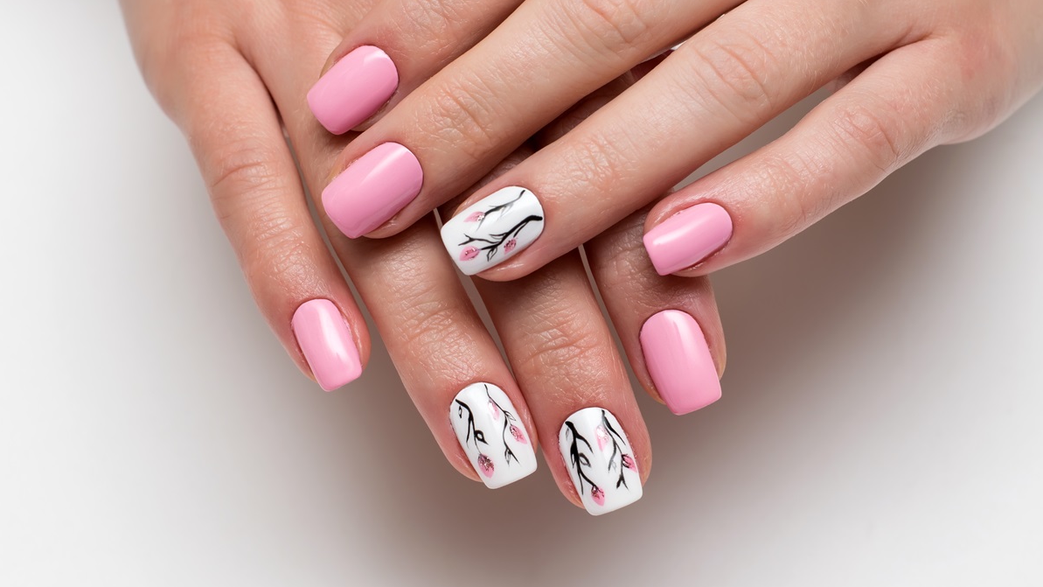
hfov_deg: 26.9
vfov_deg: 15.3
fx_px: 2185
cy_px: 285
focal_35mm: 79
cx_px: 520
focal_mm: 50
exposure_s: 1/160
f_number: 10
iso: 200
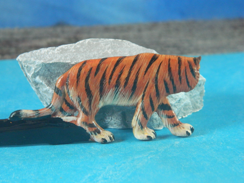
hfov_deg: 19.1
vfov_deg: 14.4
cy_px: 92
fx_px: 726
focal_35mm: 103
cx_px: 122
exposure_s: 1/20
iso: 400
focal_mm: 18.6
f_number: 4.5
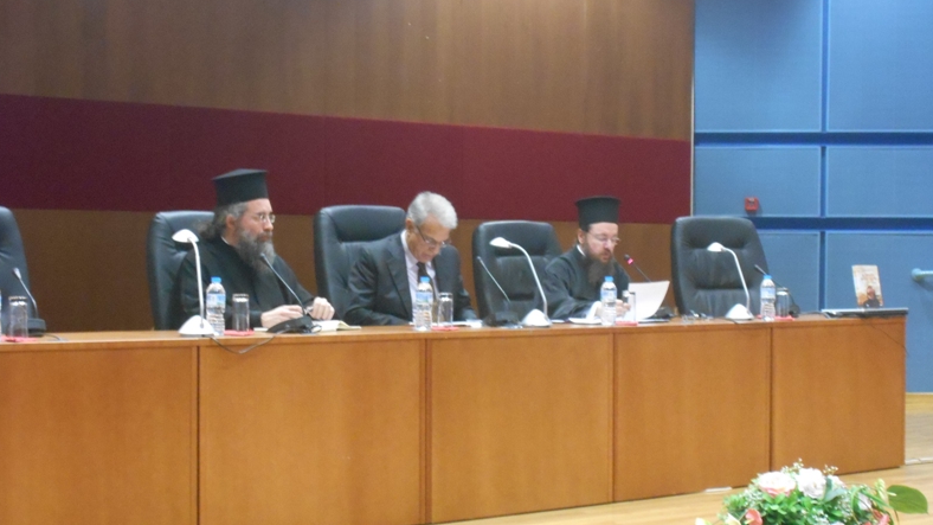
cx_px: 470
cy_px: 324
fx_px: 1806
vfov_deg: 16.5
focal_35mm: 73
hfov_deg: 29.0
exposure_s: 1/6
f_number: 5.3
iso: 800
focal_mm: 11.6
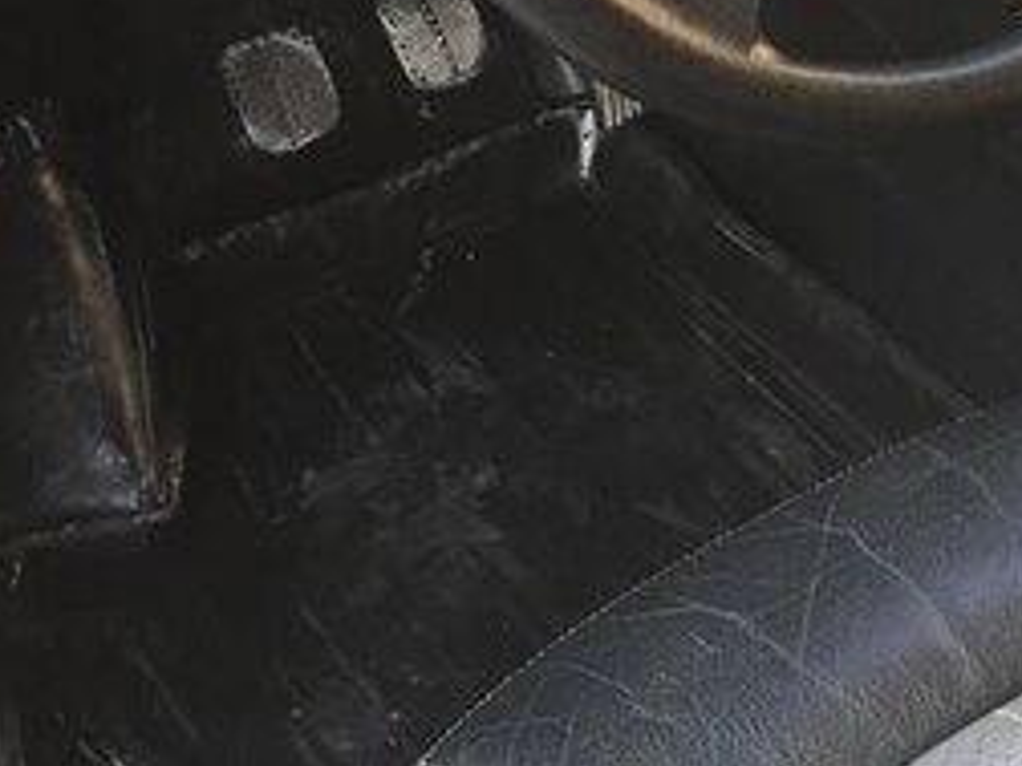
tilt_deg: -26.8
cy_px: -229
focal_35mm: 76
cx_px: 815
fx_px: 2244
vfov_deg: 18.1
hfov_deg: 25.2
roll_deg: -2.5
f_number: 2.2
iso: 32
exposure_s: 1/33
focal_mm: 4.15
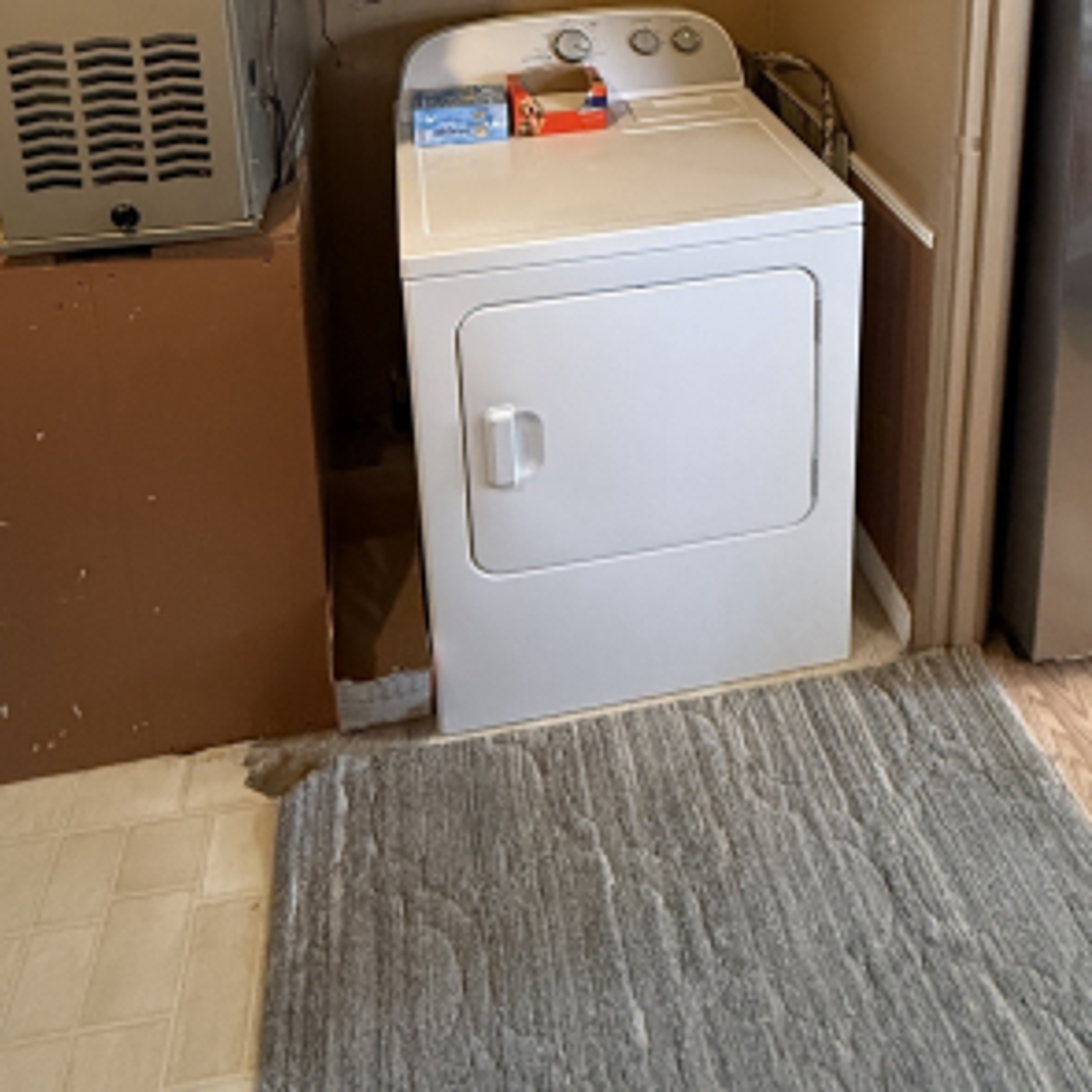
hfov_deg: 57.3
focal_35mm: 28
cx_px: 533
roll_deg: +0.7
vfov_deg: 45.7
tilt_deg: -11.7
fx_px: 999
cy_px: -57
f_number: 2.2
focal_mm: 2.22
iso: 640
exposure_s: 1/60
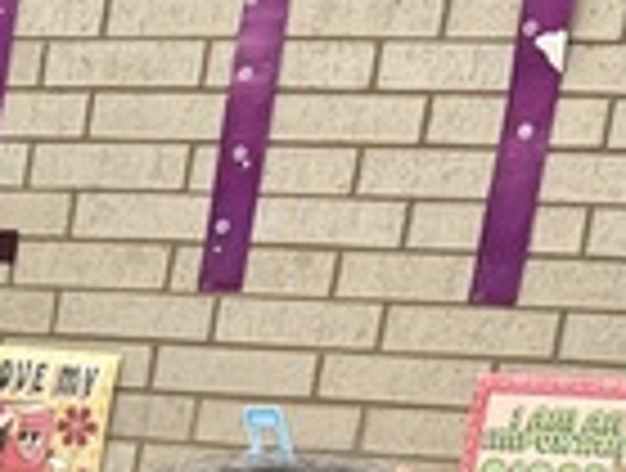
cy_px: 1443
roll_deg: -1.3
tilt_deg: -20.4
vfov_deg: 7.0
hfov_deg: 8.6
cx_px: -1270
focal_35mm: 191
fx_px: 3463
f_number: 1.6
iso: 200
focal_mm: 5.96
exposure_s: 1/60
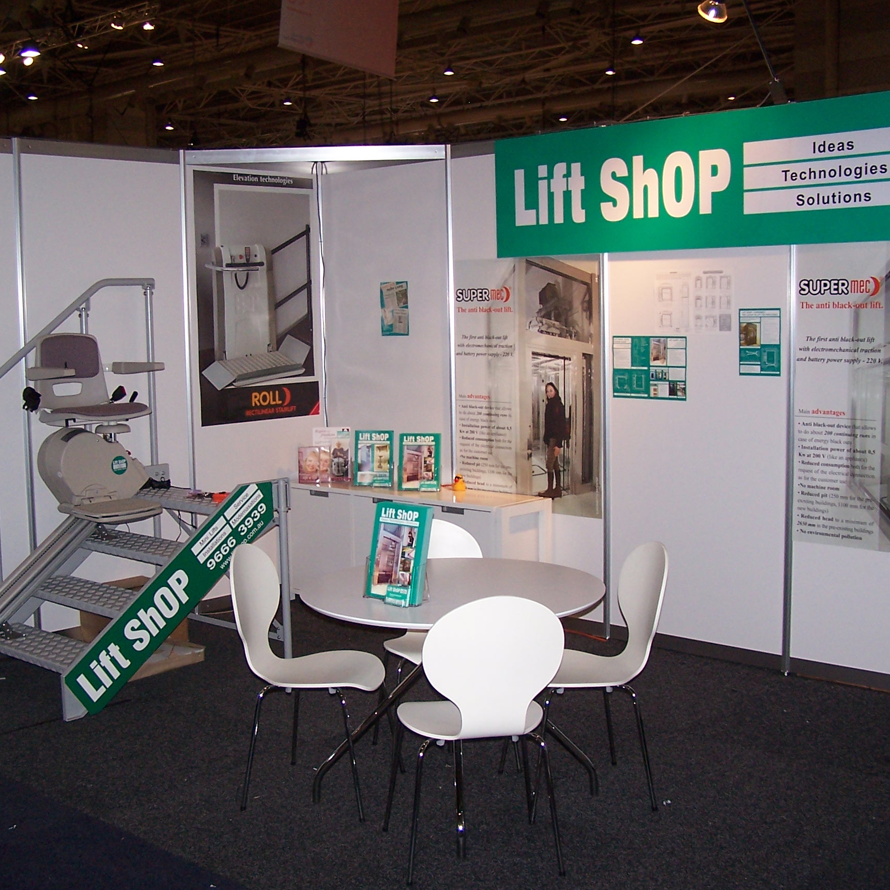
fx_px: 1309
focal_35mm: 45
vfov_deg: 37.6
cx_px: 409
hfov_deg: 37.5
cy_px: 447
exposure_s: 1/60
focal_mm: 6.3
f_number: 2.8
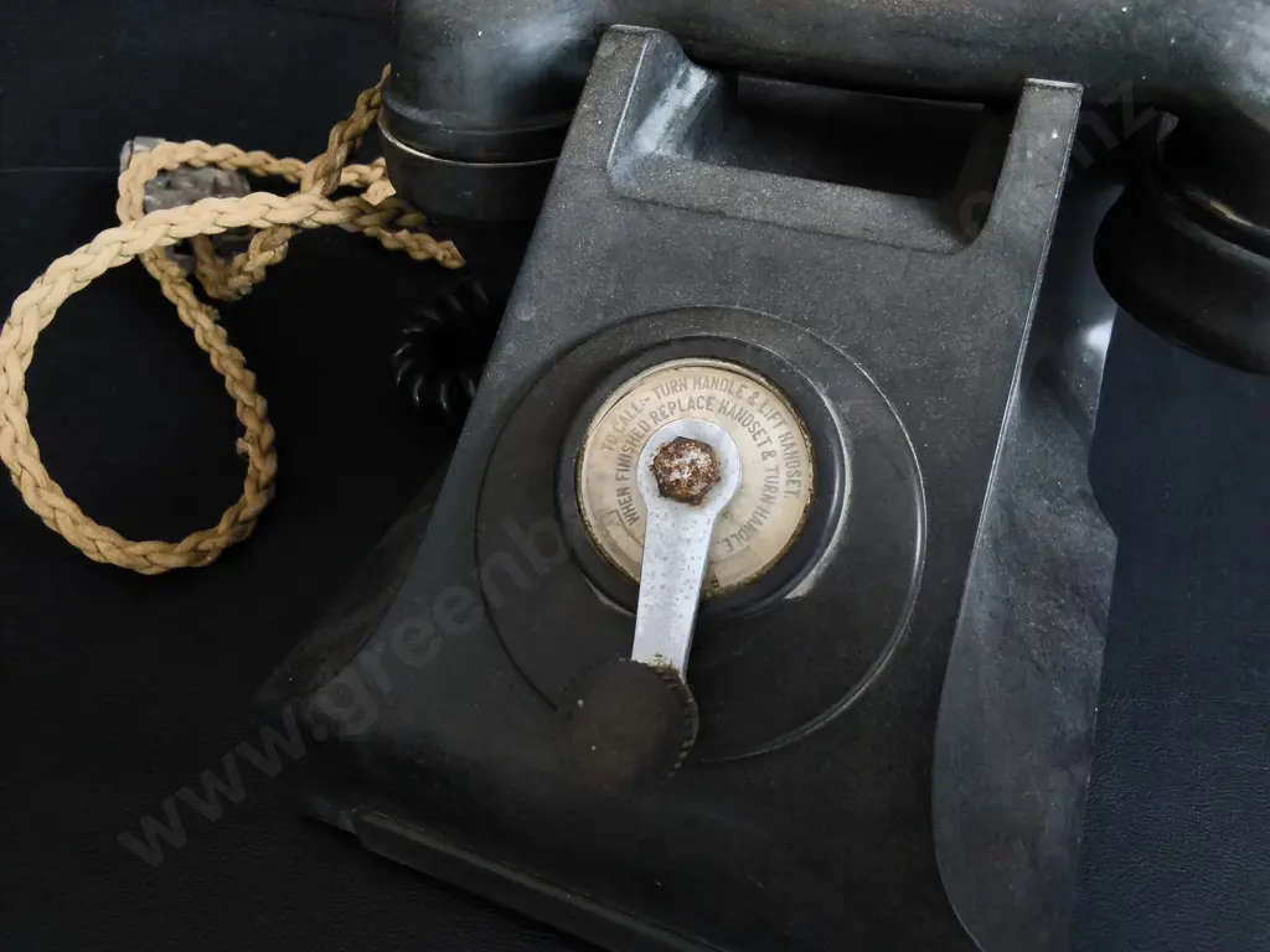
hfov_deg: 65.3
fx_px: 991
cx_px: 635
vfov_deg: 51.4
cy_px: 476
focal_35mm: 27
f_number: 2
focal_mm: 2.87
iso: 200
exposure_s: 1/100
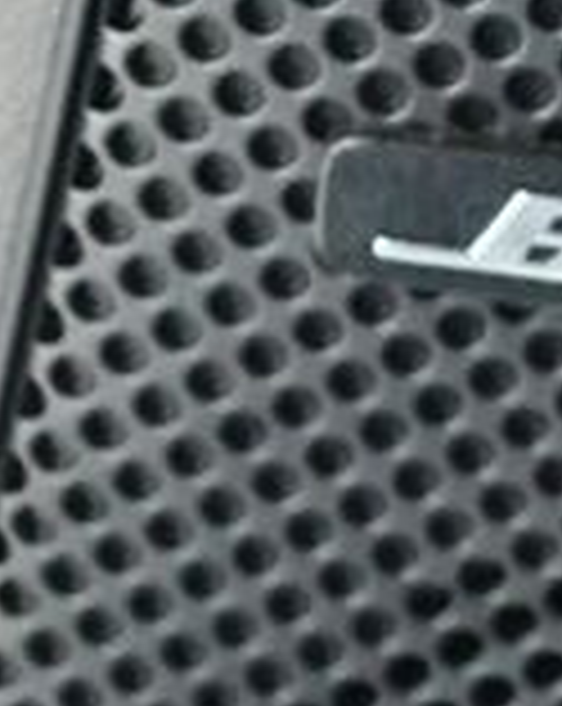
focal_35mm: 257
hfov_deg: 5.9
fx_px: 5359
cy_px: 180
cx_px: 814
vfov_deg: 7.5
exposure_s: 1/30
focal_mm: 45
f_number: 5.3
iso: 12800
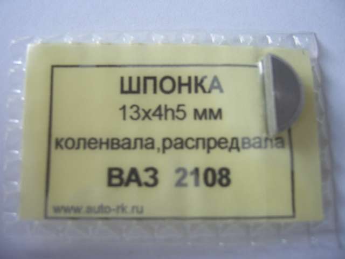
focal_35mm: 39
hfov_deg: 47.9
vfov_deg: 36.8
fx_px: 389
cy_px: 130
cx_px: 172
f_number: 2.8
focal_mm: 8
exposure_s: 1/80
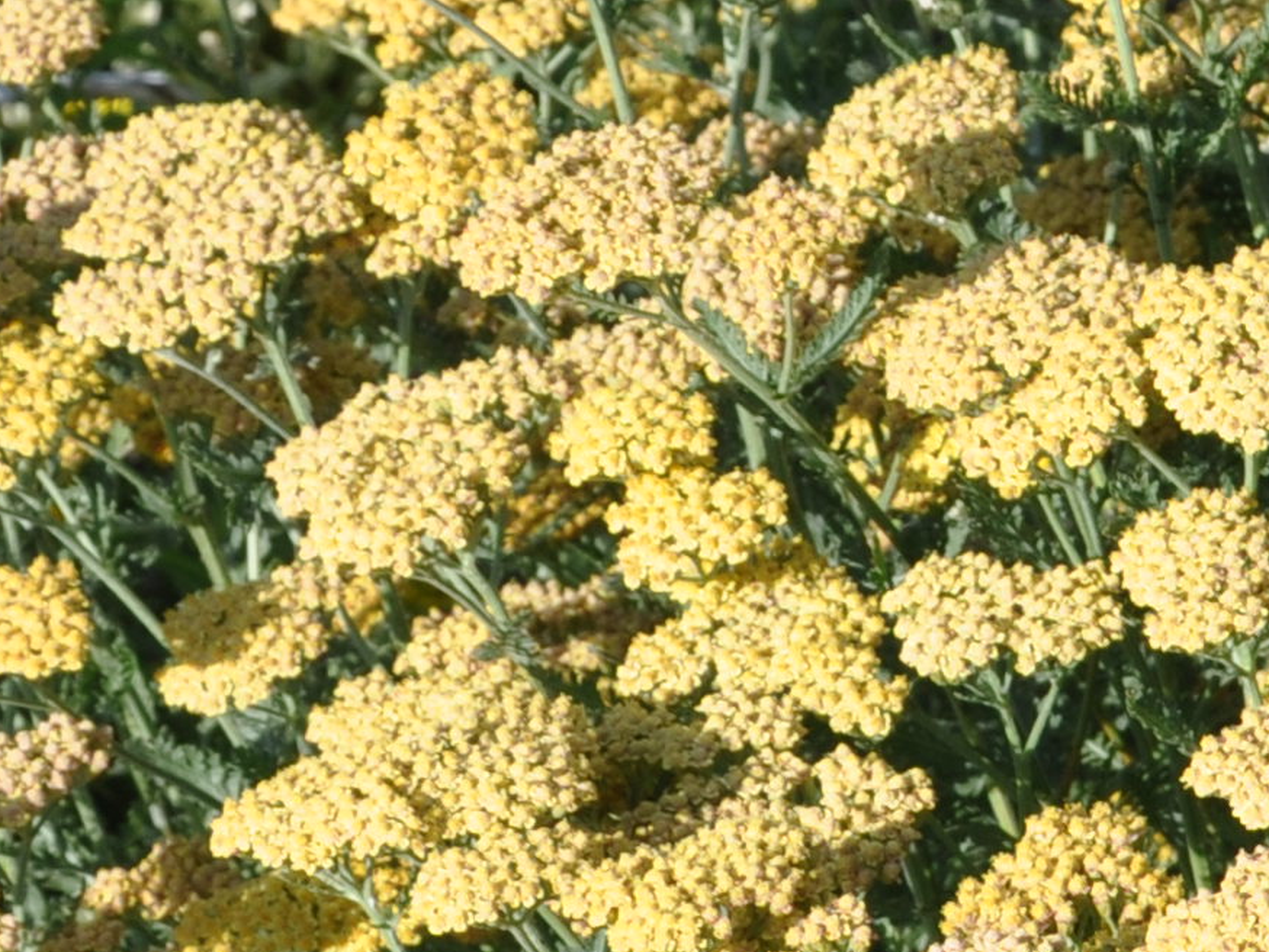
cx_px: 1978
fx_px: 9070
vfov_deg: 6.0
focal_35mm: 247
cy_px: 1067
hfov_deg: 7.8
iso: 200
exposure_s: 1/100
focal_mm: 35
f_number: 10
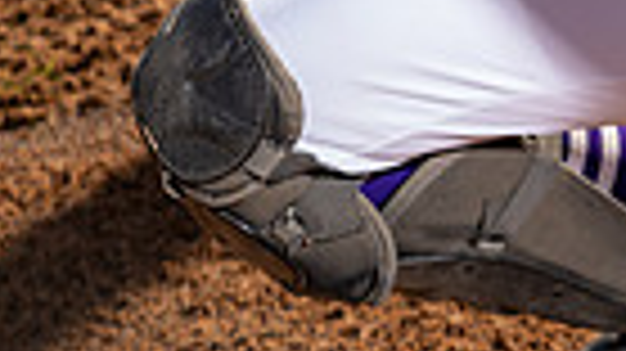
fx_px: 3152
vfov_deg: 6.0
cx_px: 653
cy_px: -598
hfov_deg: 11.2
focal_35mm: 190
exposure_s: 1/250
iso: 100
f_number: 6.3
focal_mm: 56
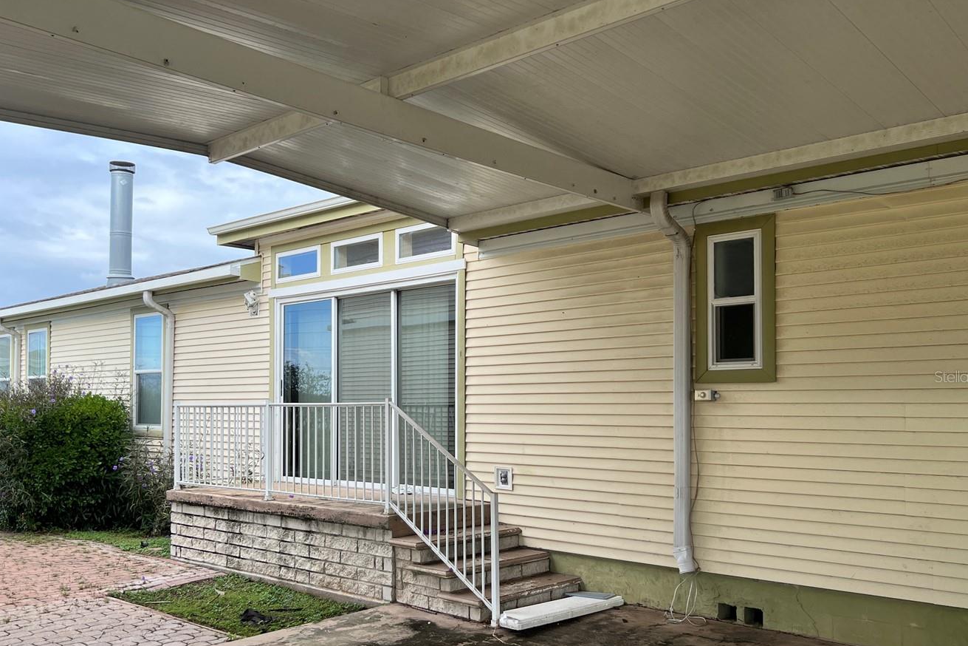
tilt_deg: +0.5
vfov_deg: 39.9
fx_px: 887
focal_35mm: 33
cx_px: 413
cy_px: 376
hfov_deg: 57.0
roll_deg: +0.8
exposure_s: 1/1311
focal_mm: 5.7
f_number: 1.5
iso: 50
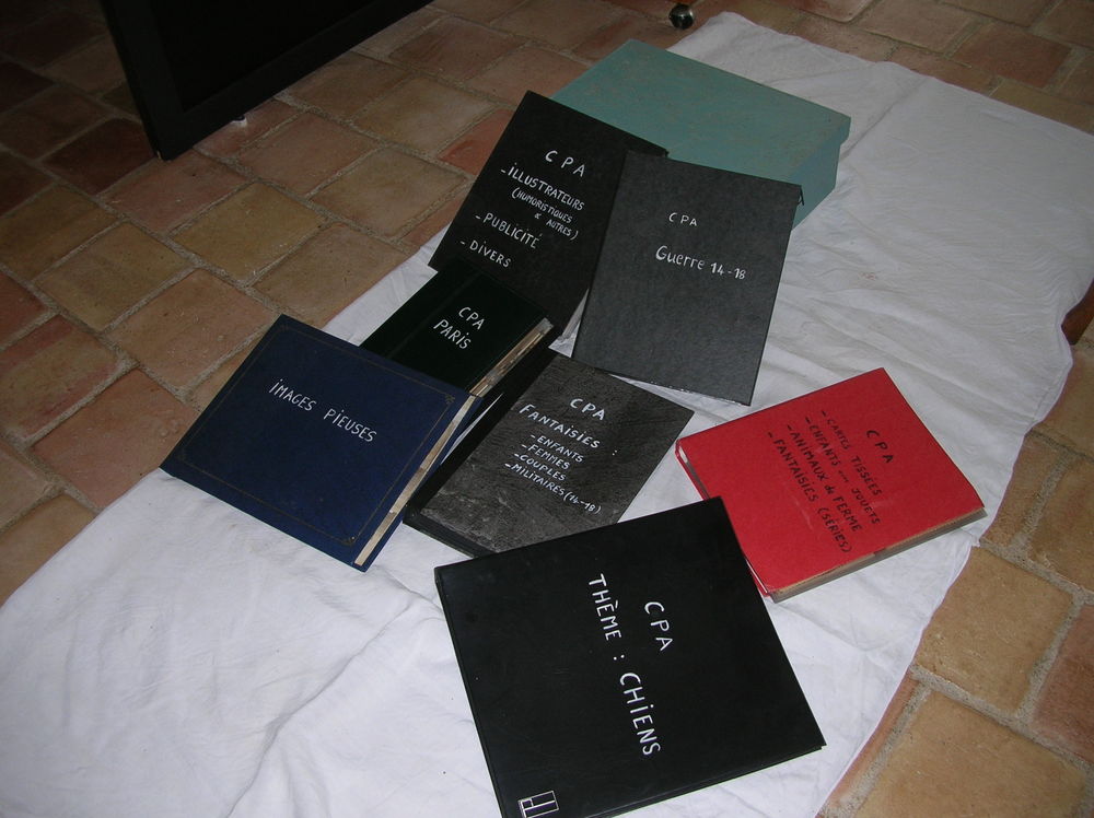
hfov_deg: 52.7
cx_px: 547
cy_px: 409
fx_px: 1105
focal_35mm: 35
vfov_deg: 40.6
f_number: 2.8
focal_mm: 5.8
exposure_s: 1/60.1
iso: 50
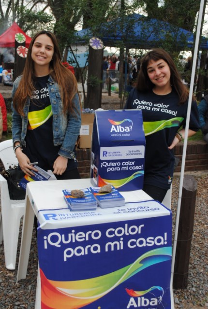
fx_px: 414
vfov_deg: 41.0
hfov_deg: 28.2
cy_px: 154
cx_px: 104
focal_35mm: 48
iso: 100
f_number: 6.3
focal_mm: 32
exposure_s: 1/160
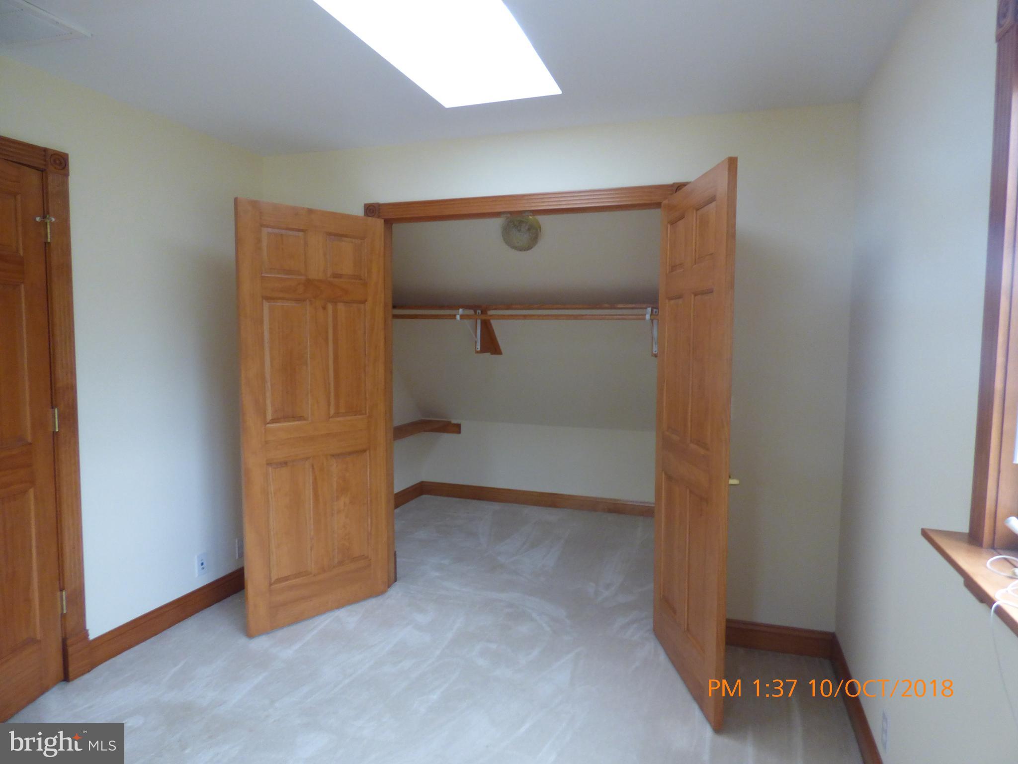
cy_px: 382
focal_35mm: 20
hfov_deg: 81.7
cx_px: 509
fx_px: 588
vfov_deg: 66.0
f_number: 2.8
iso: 320
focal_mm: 3.58
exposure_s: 1/60
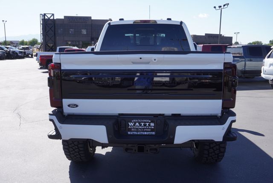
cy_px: 92
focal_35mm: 34
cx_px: 136
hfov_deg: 55.1
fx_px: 262
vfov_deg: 38.4
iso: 100
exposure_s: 1/200
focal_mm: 23
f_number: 7.1
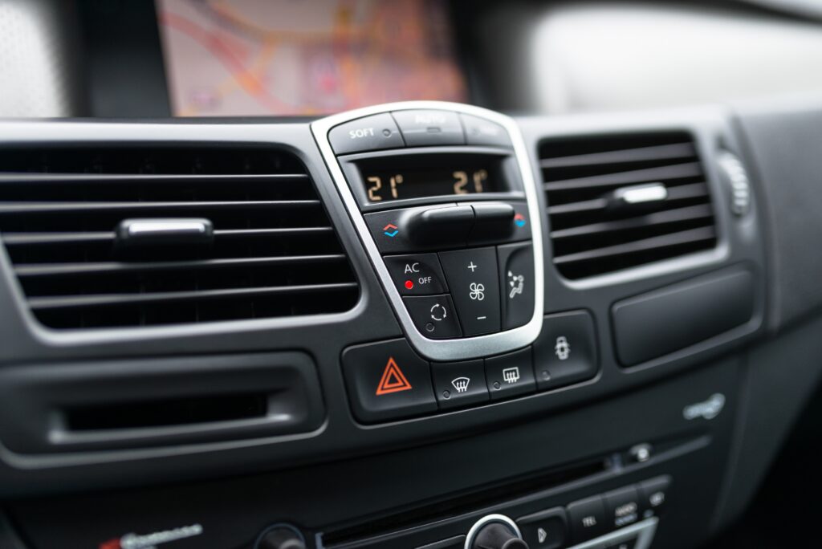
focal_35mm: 35
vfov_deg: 37.9
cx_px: 411
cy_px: 274
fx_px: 800
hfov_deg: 54.4
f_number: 1.8
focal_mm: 35
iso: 320
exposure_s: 1/125
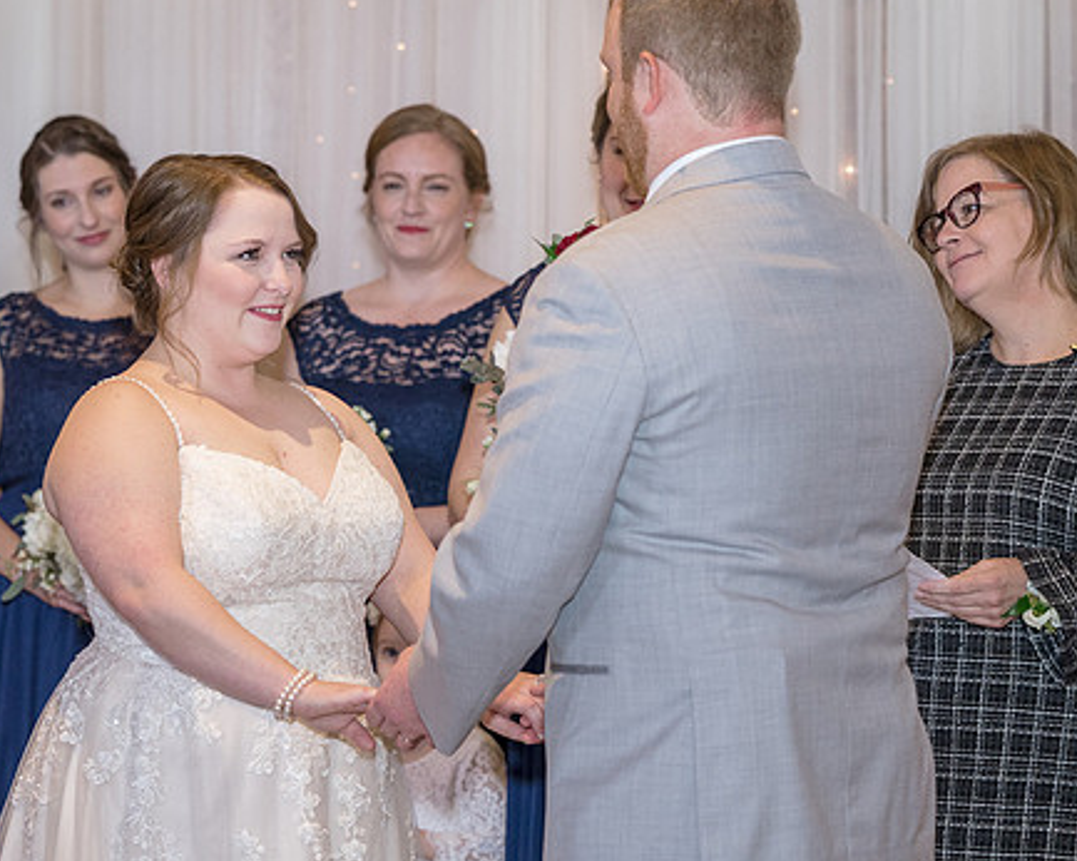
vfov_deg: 10.9
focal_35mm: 141
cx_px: 422
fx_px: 4492
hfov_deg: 13.7
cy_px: 355
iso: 2000
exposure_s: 1/250
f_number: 4
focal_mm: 100
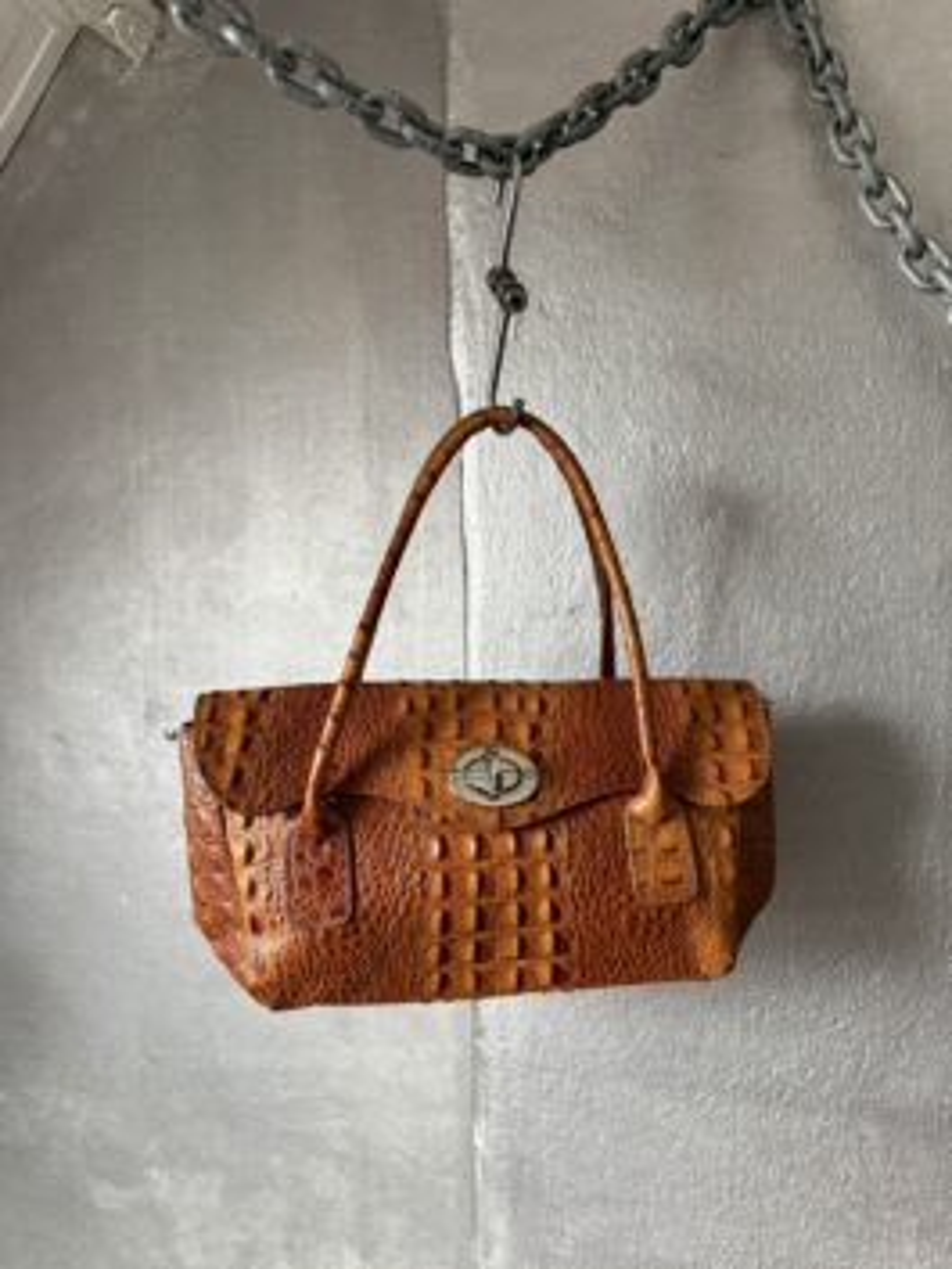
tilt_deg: -1.6
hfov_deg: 56.8
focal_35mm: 24
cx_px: 476
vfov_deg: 71.6
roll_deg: -1.4
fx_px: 880
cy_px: 634
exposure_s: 1/60
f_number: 1.78
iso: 320
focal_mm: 6.76
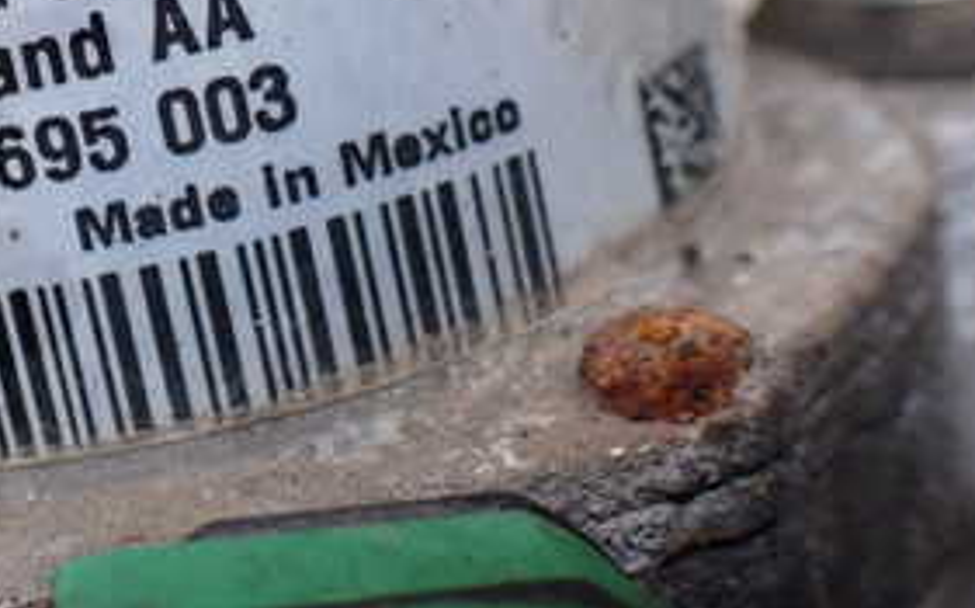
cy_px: 3
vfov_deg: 18.6
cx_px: 69
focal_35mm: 68
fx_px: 1805
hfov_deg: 28.8
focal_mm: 5.4
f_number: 2.3
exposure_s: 1/125
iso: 400
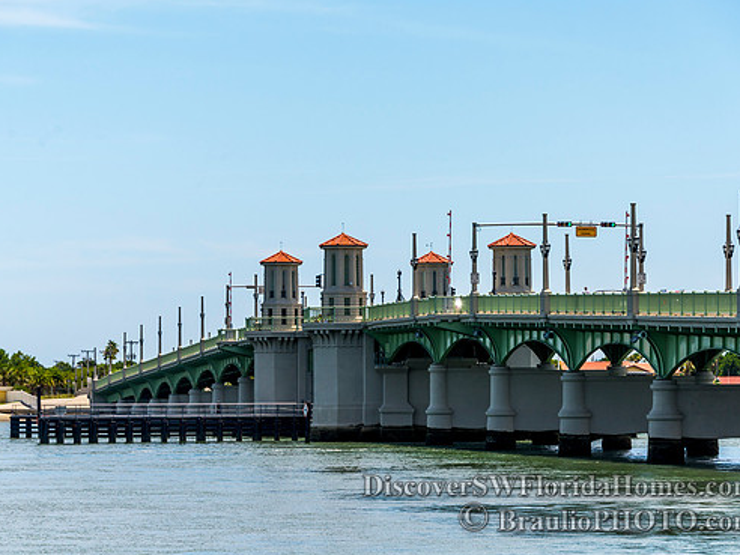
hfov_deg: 12.9
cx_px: 355
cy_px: 274
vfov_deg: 9.7
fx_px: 3271
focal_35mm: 153
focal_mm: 135
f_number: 7.1
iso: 200
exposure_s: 1/1000
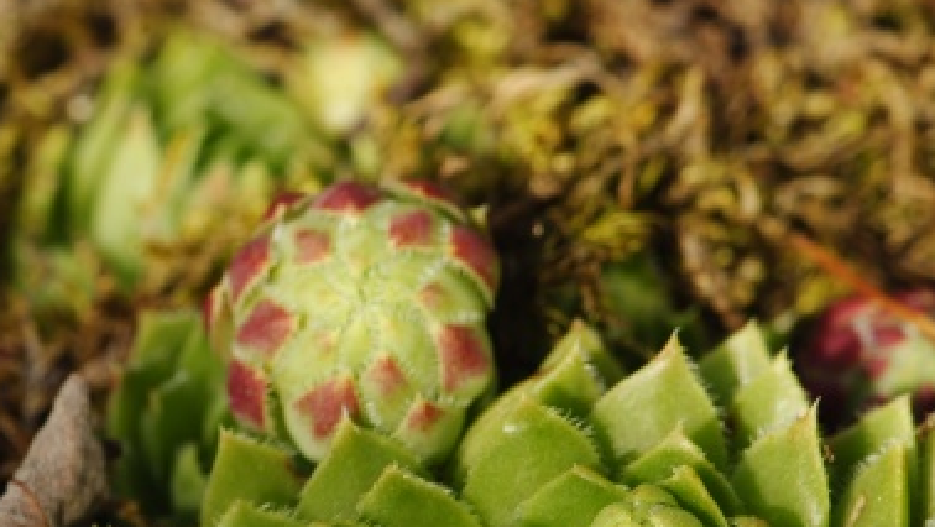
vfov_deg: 4.3
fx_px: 7022
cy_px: 549
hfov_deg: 7.6
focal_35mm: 283
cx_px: 205
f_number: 8
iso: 100
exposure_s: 1/125
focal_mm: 85
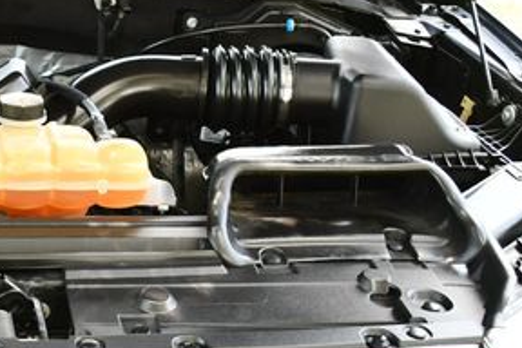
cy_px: 261
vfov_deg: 17.0
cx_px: -36
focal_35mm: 80
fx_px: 1160
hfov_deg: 23.9
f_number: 3.5
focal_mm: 18
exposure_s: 1/250
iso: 640
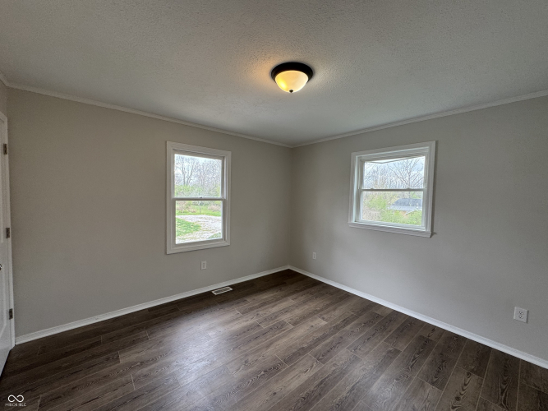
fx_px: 222
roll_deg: -1.0
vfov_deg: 85.7
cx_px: 274
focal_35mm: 14
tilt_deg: -2.7
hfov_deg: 102.1
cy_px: 206
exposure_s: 1/120
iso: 125
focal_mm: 2.22
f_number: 2.2
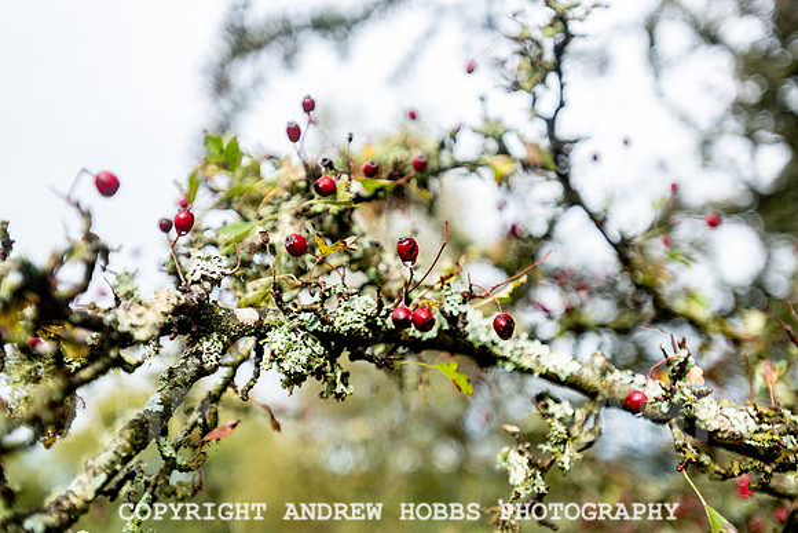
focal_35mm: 30
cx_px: 399
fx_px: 665
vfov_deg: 43.6
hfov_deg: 61.9
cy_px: 266
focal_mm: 30
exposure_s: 1/250
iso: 64
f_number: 3.2
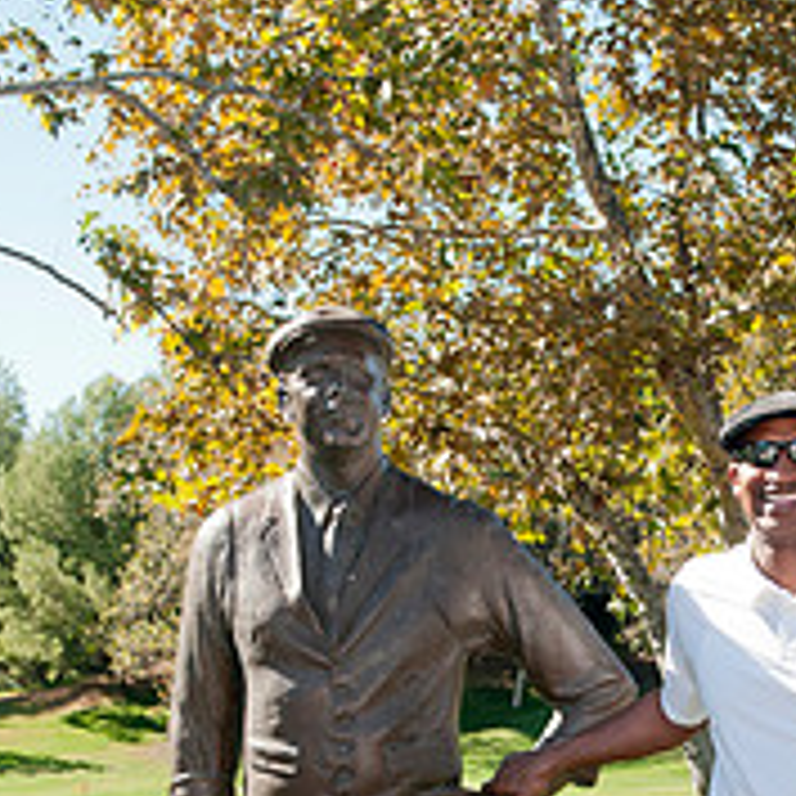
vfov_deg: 20.1
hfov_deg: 20.5
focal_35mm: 84
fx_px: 2185
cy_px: 783
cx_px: 564
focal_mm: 26
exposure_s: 1/125
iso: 400
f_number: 7.1
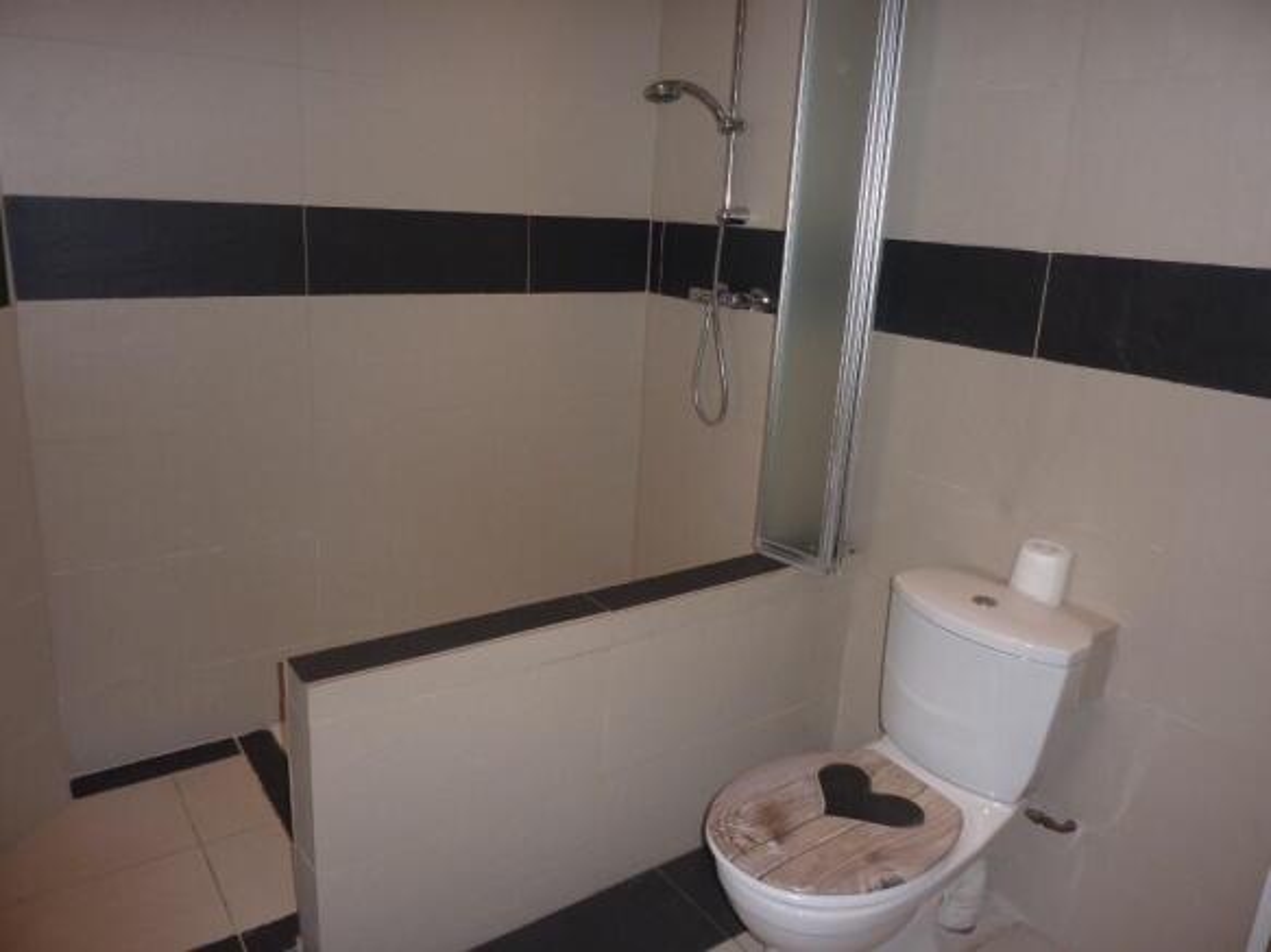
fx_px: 918
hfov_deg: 69.4
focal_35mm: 25
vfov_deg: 54.9
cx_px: 636
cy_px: 476
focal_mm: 4.1
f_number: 3.3
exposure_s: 1/30
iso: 100
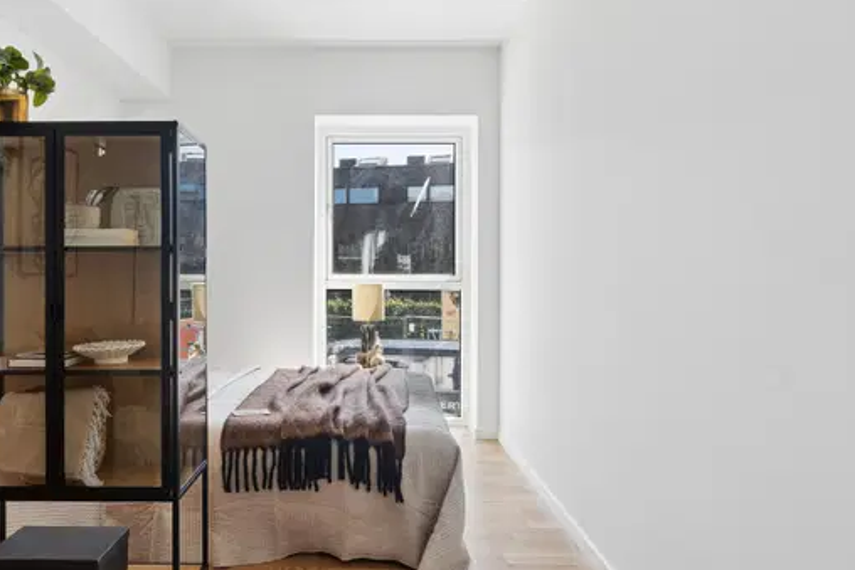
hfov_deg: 62.8
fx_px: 696
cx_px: 362
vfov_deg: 44.5
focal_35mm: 29
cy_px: 293
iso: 200
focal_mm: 15.5
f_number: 8
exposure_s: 1/30
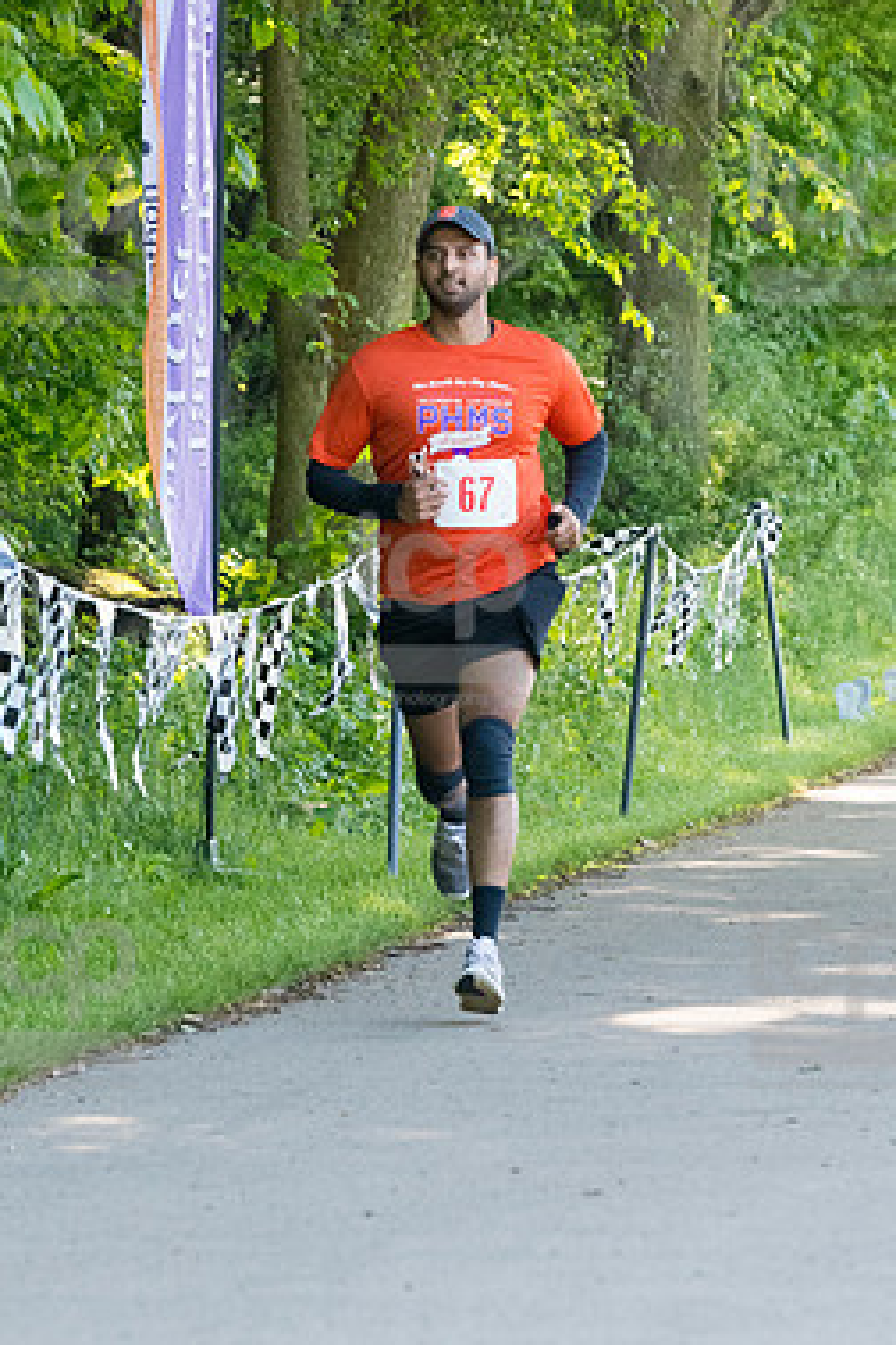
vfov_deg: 6.8
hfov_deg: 4.5
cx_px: 443
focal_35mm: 303
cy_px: 608
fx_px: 11311
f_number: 5.6
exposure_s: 1/1250
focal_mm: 170
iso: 3200
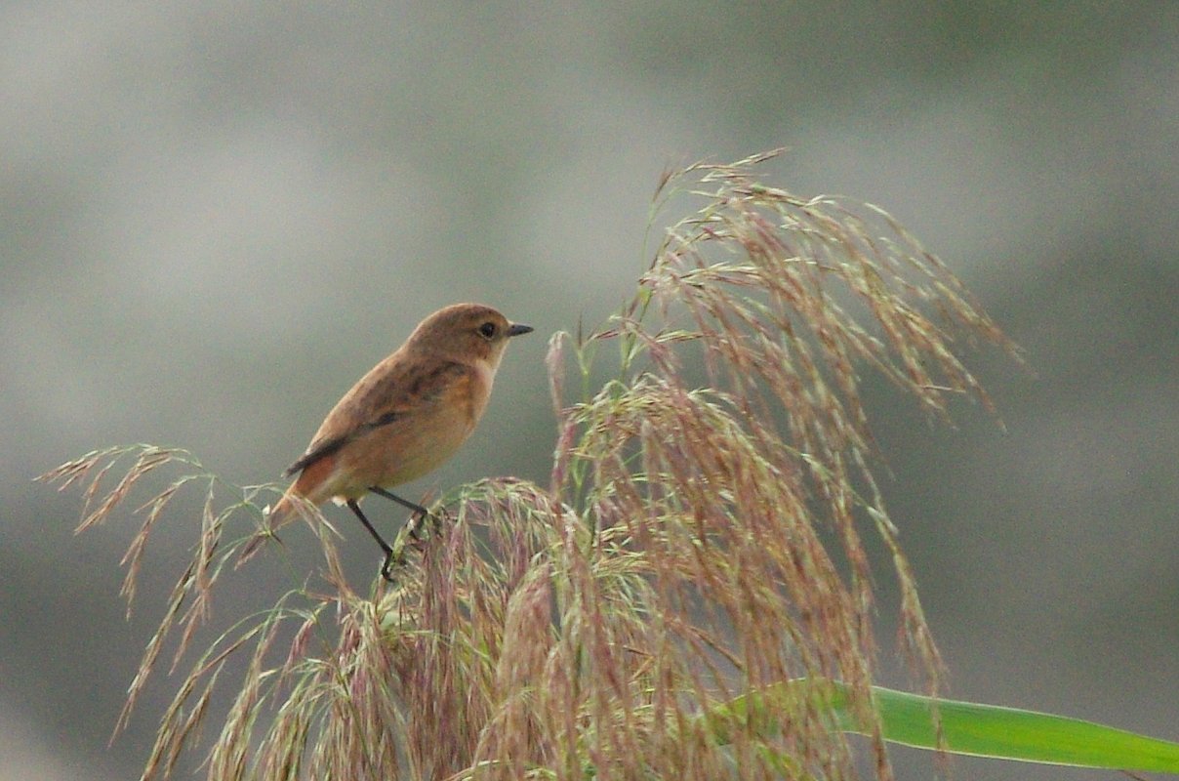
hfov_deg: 2.8
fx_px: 24511
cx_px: 590
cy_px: 390
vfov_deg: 1.8
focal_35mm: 750
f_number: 6.3
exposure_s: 1/800
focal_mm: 500
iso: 400
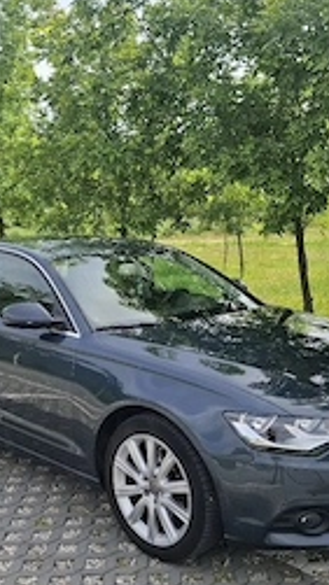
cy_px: 303
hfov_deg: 29.7
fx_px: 621
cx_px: 149
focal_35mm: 40
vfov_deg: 50.5
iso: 50
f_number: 1.8
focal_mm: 5.54
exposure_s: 1/1667
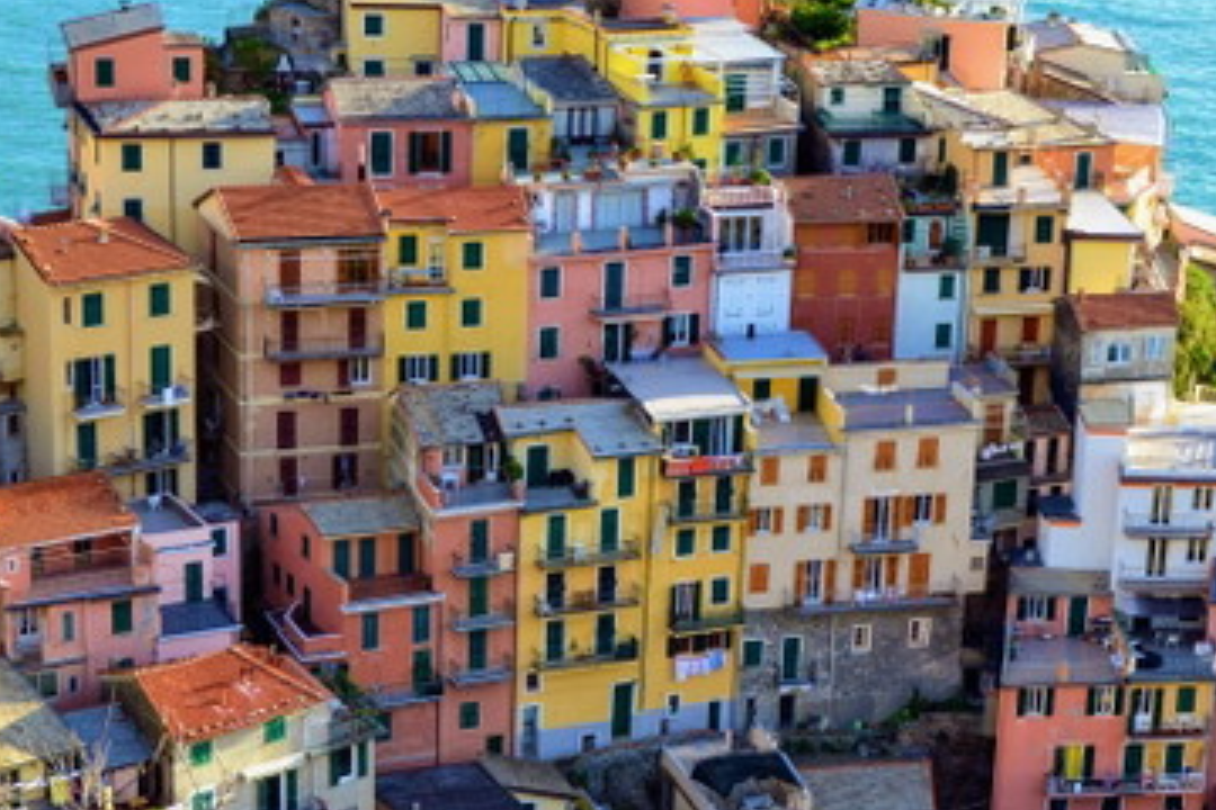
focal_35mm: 95
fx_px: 3209
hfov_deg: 21.5
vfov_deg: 14.4
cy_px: 432
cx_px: 649
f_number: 10
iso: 400
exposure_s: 1/200
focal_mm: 38
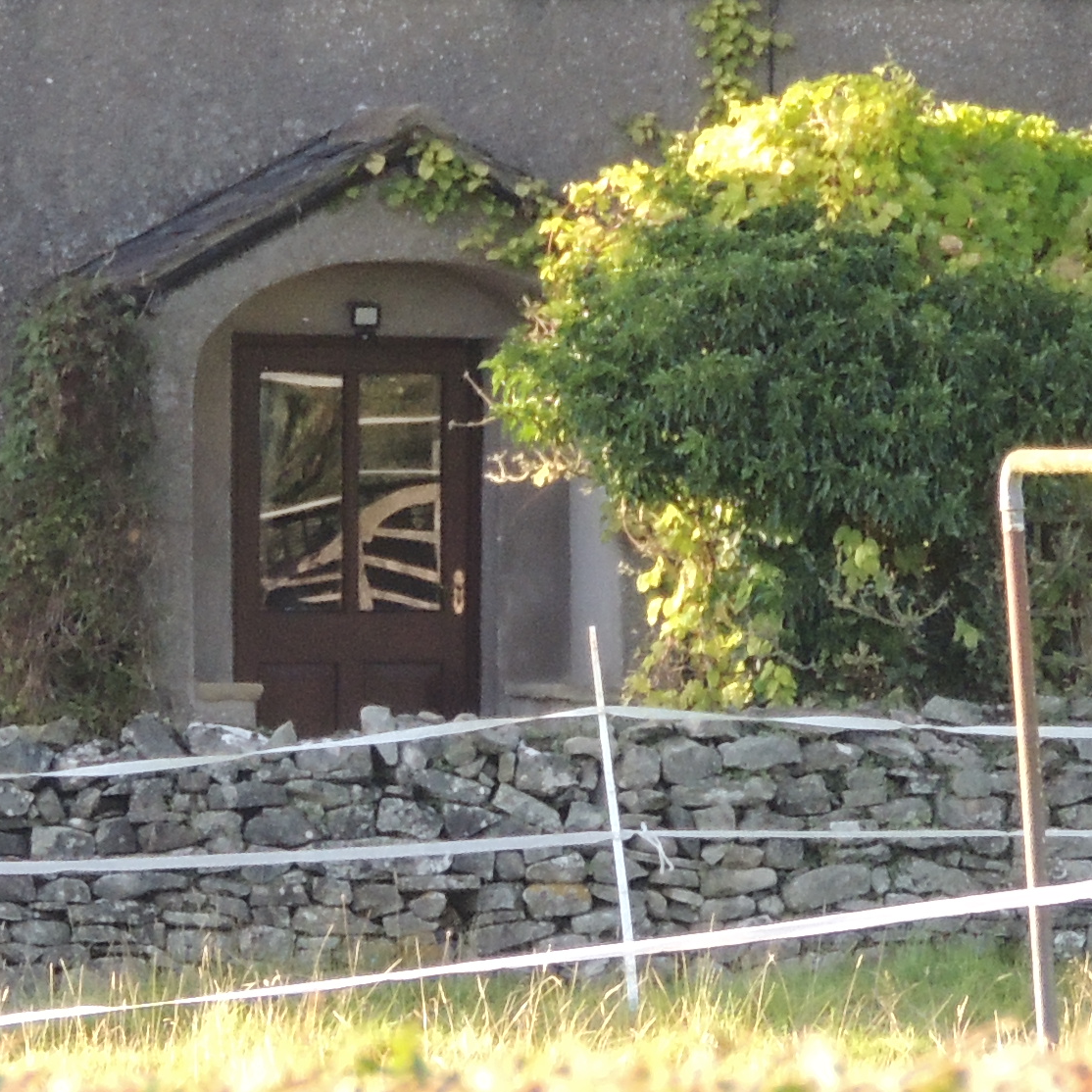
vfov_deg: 1.9
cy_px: -267
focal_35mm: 914
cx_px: 69
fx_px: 32621
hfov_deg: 1.9
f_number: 4.7
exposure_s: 1/200
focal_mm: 44.5
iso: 360
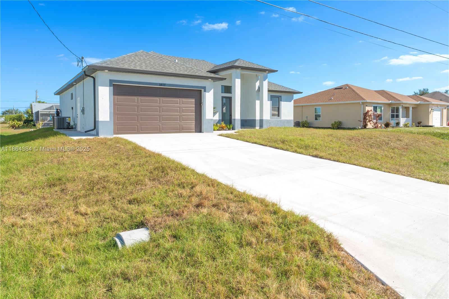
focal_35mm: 24
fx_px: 299
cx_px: 224
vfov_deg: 53.1
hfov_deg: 73.8
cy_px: 150
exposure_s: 1/40
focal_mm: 24
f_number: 13
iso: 50
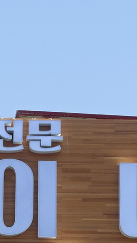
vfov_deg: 10.0
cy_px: 348
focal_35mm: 210
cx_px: -92
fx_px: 1356
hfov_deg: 5.7
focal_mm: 12.99
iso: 125
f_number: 5.6
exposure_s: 1/400
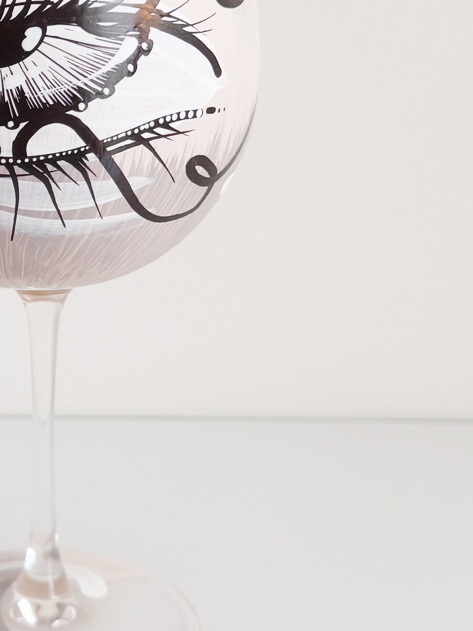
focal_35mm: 68
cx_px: -20
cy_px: 296
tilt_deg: -14.7
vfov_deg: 28.6
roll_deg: +0.4
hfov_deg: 20.8
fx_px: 1239
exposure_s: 1/100
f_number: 1.78
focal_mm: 6.76
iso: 160
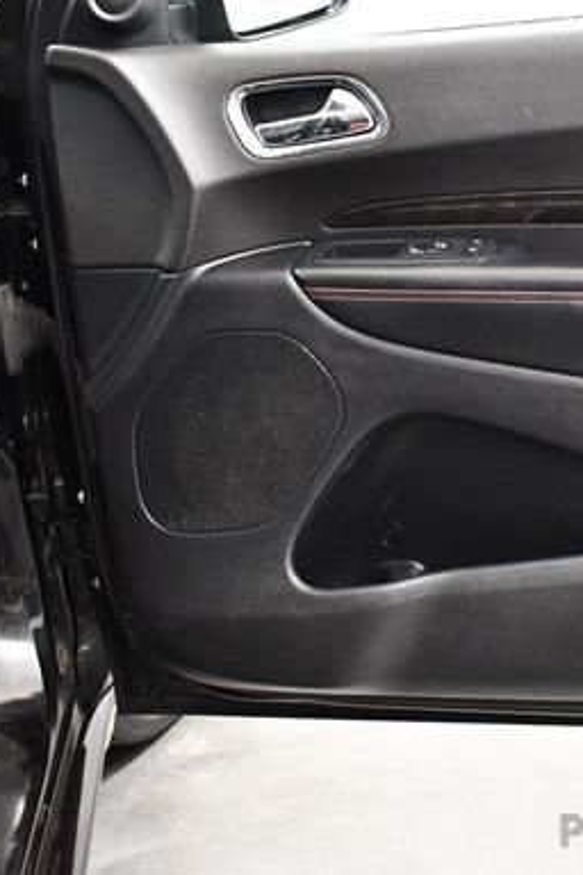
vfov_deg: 33.4
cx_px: 533
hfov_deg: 22.1
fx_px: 1457
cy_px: 390
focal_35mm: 60
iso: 4500
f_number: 3.5
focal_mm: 18
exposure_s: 1/60
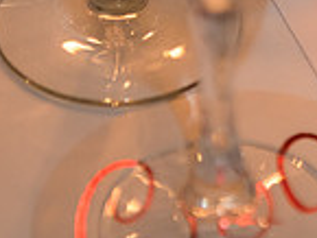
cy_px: -19
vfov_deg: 6.2
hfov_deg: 8.2
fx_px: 2190
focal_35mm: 239
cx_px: 418
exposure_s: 1/125
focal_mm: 62
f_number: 3.2
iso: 1600
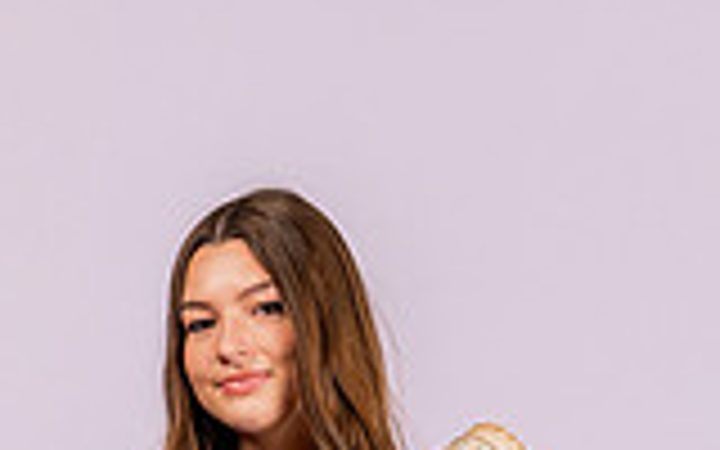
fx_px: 2924
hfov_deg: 14.0
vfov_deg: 8.2
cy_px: 990
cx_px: 189
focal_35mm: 149
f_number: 11
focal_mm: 52
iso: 320
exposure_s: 1/250
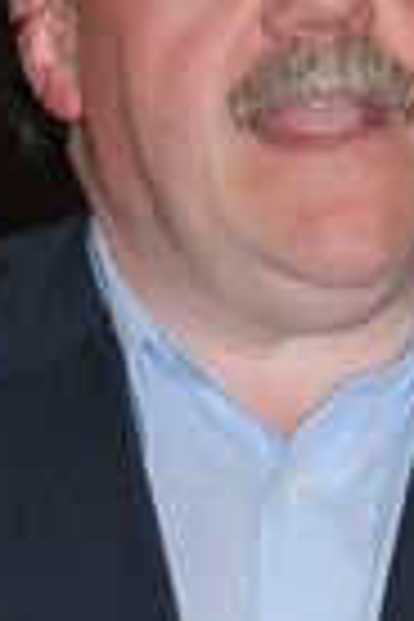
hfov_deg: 3.1
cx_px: 299
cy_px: 394
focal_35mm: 439
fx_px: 7572
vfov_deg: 4.7
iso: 400
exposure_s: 1/125
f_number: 4.5
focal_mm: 70
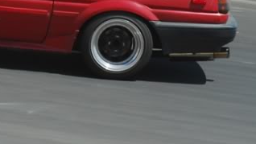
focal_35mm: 784
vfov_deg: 1.6
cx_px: 20
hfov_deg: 2.8
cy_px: -36
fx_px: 5321
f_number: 10
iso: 200
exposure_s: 1/200
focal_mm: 155
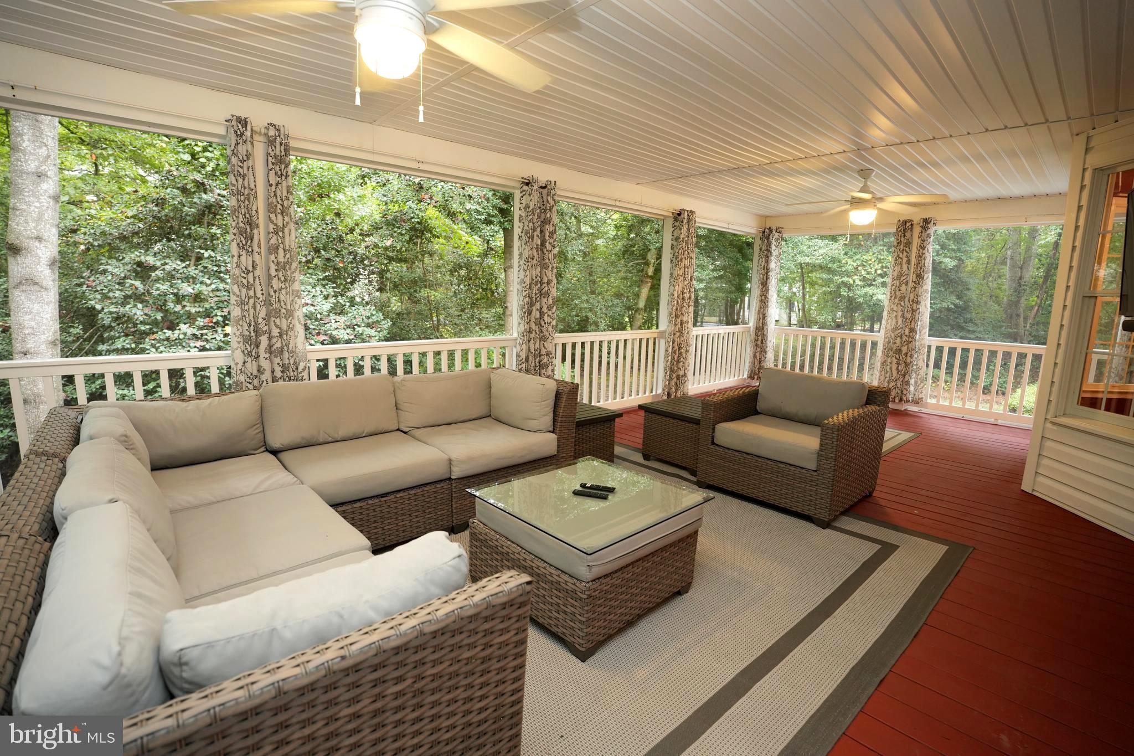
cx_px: 567
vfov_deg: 73.7
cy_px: 378
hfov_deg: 96.7
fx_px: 504
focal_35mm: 16
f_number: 3.5
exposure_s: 1/60
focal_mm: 16
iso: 1600
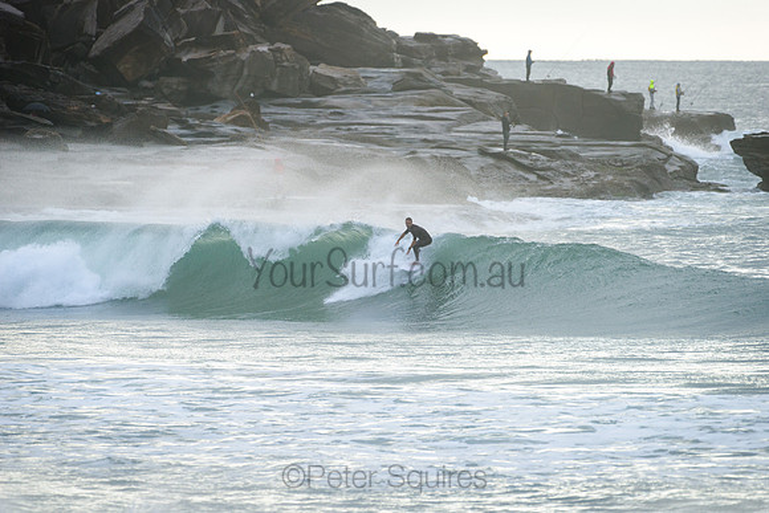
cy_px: 256
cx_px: 384
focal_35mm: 503
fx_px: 10743
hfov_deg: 4.1
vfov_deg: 2.7
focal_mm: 500
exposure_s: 1/1000
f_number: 5.6
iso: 280
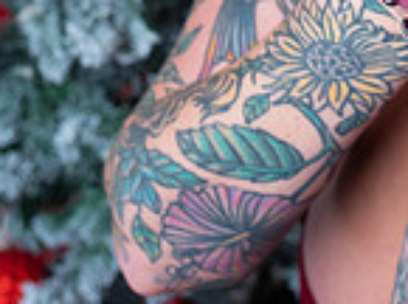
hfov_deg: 14.3
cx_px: 439
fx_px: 1587
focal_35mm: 135
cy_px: -108
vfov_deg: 10.7
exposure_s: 1/800
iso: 100
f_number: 4.5
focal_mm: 35
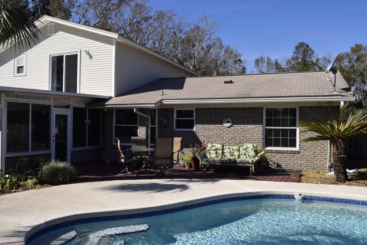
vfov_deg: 43.6
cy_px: 122
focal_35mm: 30
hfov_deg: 61.9
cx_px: 184
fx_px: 306
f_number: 11
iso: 100
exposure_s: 1/200
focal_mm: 20
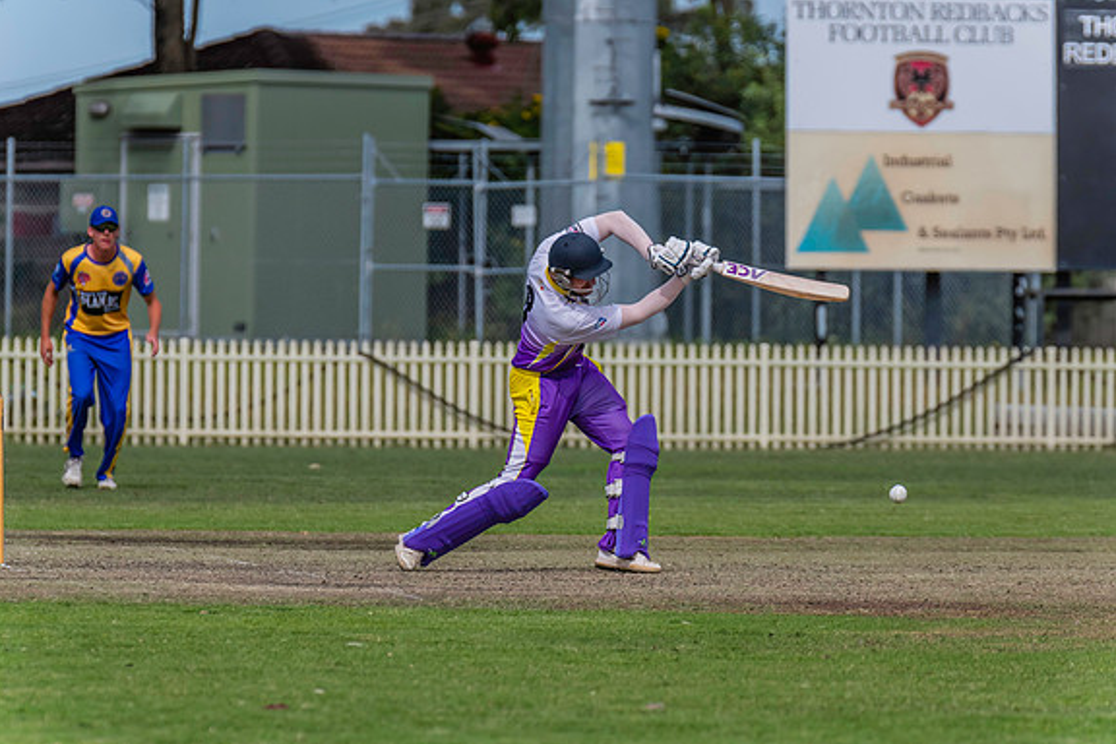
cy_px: 373
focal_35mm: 443
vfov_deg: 3.1
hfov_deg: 4.7
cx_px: 556
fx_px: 13732
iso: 800
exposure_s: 1/2500
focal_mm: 440
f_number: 8
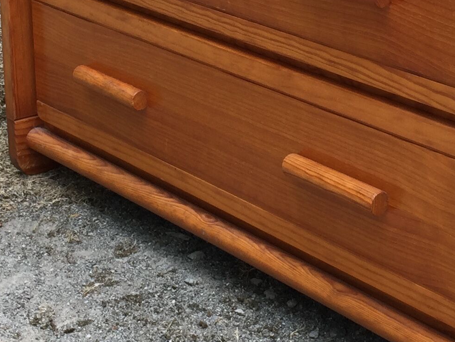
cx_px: 333
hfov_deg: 20.3
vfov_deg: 15.2
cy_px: 15
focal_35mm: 96
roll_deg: -3.3
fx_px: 1262
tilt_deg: -15.6
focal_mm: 4.15
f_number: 2.2
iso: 32
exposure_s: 1/257
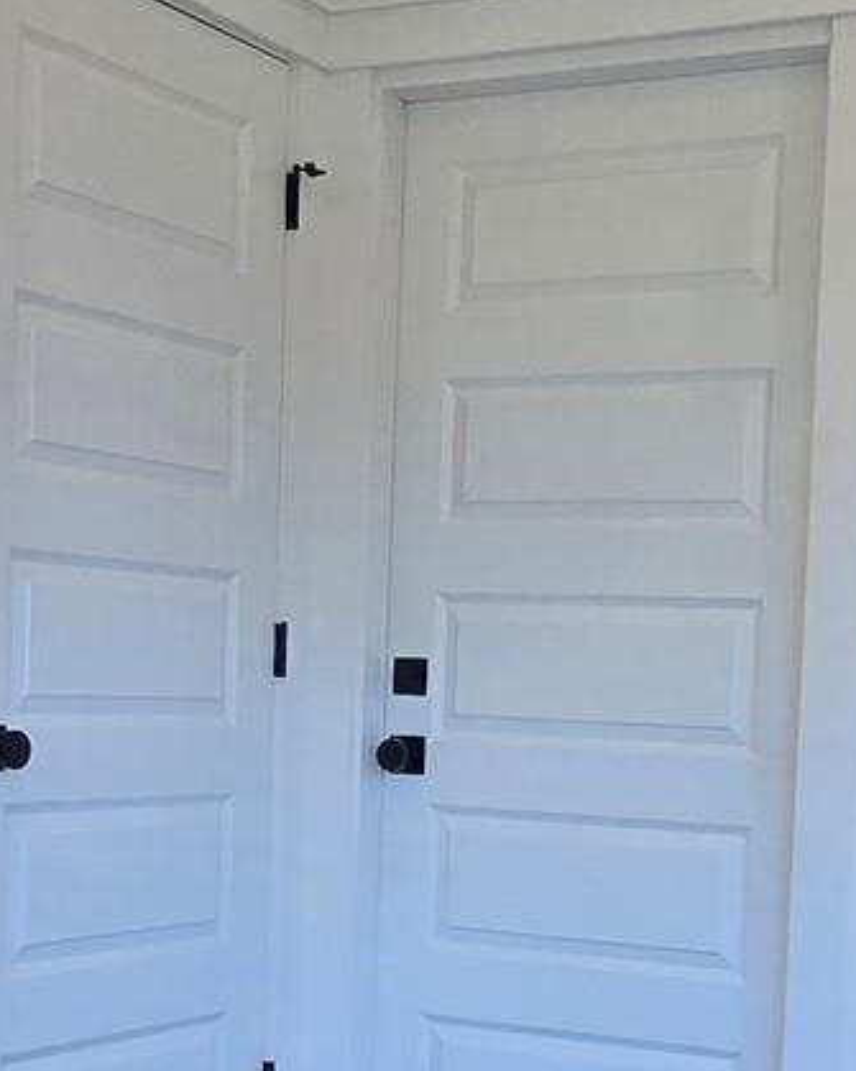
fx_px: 1964
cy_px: 872
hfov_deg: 24.5
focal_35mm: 62
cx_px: 562
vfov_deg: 29.7
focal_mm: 2.2
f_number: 2.2
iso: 80
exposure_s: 1/120
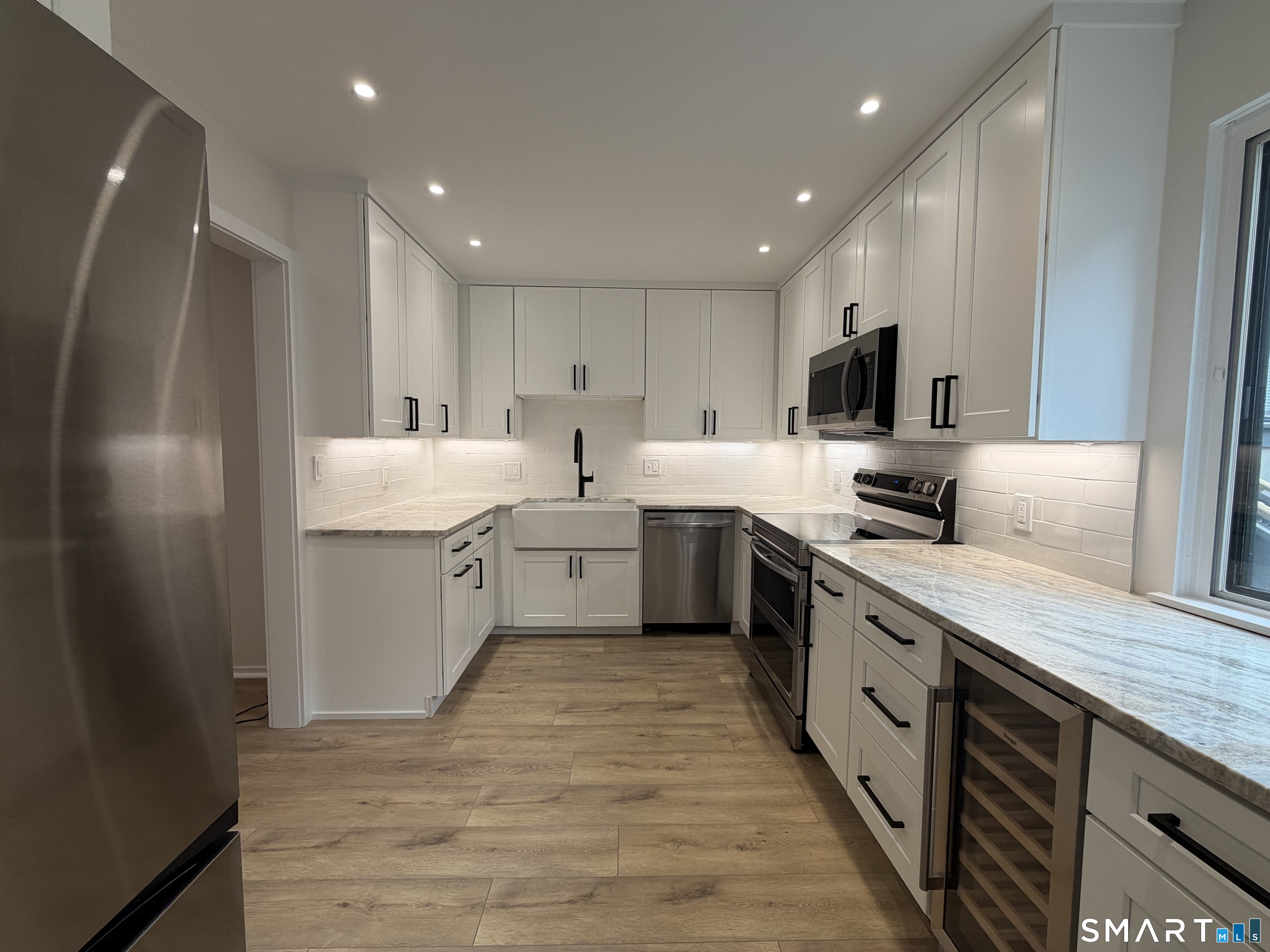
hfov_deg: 102.1
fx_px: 514
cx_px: 635
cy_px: 476
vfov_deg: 85.7
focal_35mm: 14
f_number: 2.2
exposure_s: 1/120
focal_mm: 2.22
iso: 64
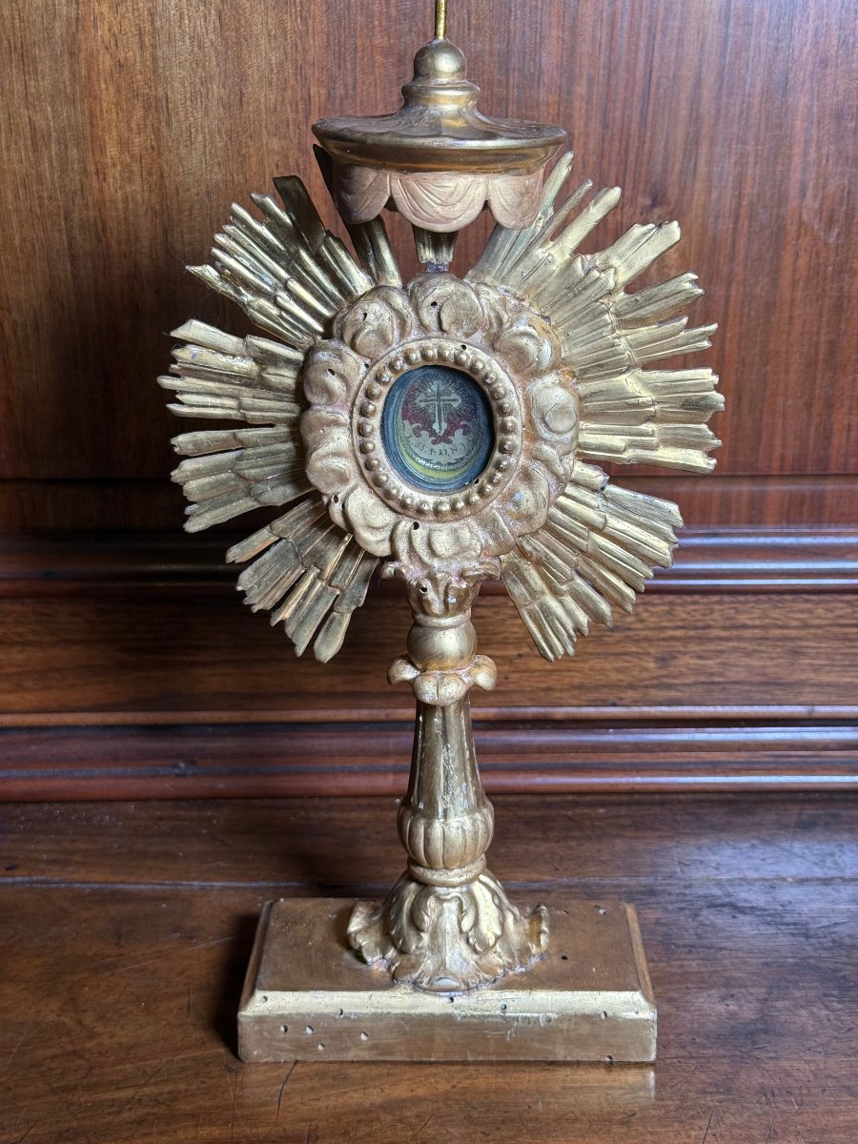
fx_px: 1586
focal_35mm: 48
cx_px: 429
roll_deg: +0.0
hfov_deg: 30.3
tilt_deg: -21.1
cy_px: 572
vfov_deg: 39.7
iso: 80
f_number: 1.78
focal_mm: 6.76
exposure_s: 1/120
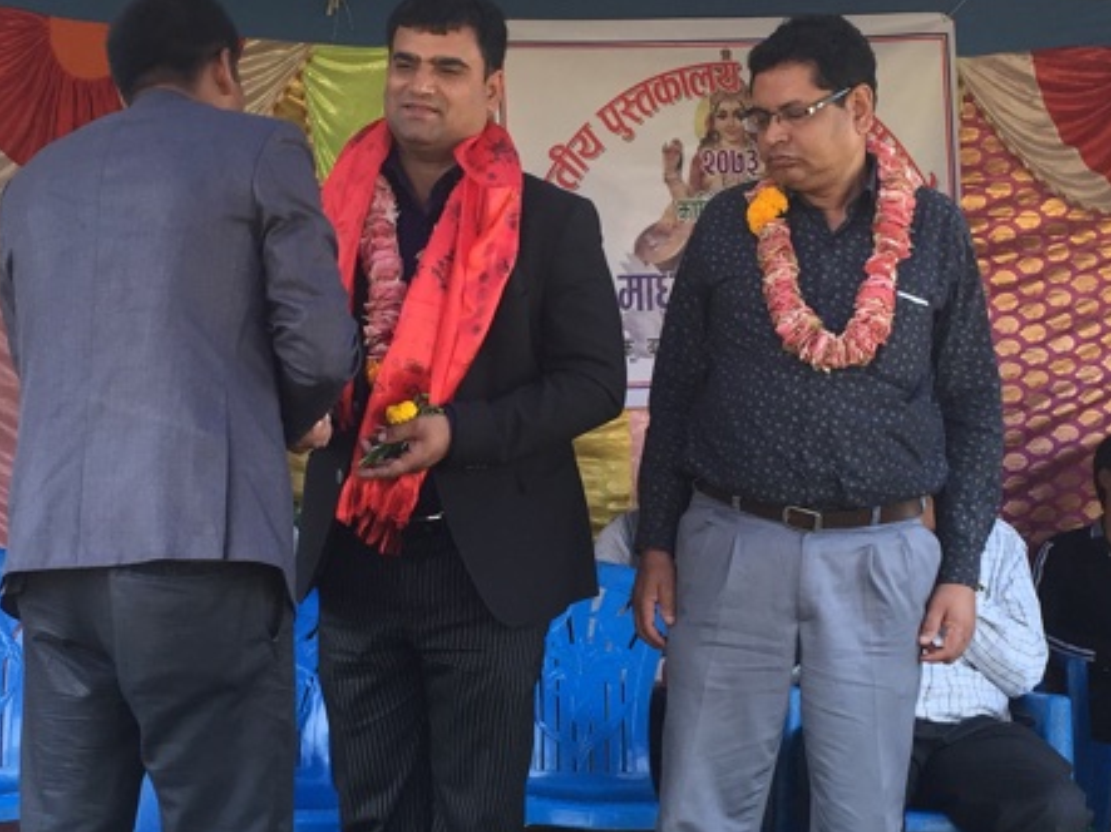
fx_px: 2150
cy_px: 499
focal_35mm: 67
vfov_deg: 21.9
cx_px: 454
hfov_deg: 28.9
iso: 50
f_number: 2.2
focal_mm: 4.15
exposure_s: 1/100
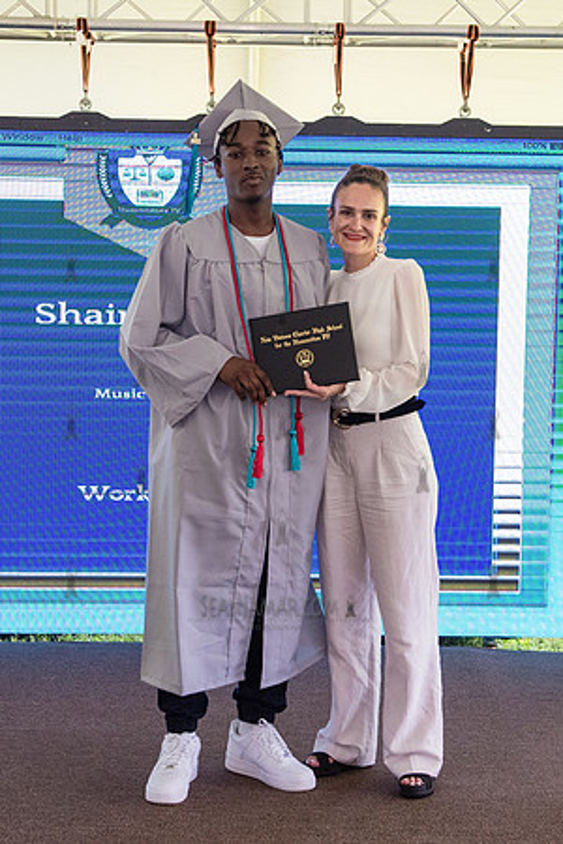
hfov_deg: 21.6
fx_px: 1478
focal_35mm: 63
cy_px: 381
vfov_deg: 31.9
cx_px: 282
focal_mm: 38
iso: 2500
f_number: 4
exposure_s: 1/800
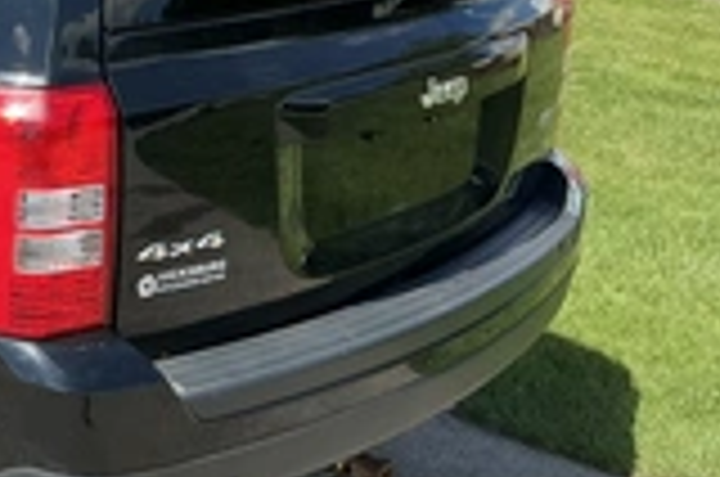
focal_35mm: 73
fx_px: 1457
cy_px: 140
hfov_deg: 24.8
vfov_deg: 18.5
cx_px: -166
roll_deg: -1.7
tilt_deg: -9.7
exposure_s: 1/1035
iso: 25
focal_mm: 3
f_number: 1.8
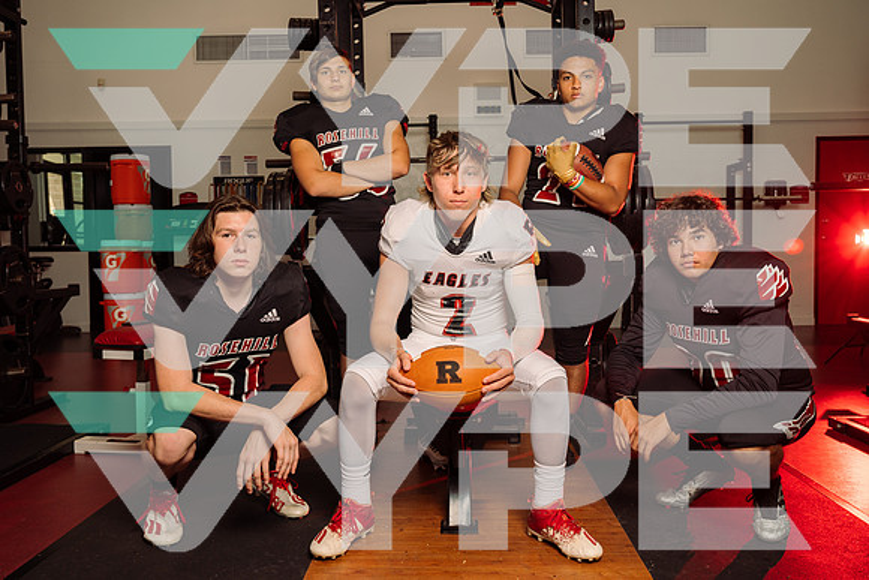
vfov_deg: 40.0
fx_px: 797
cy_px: 290
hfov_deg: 57.2
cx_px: 434
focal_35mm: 33
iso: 250
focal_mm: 33
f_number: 6.3
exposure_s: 1/250
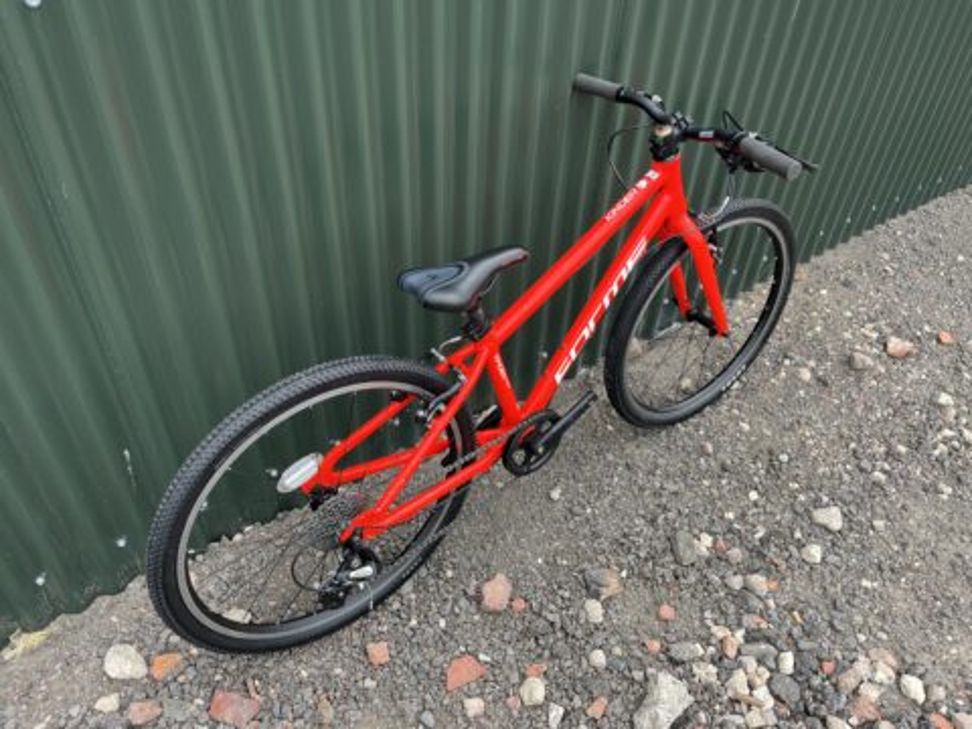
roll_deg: -3.3
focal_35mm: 26
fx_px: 730
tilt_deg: -40.3
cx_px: 486
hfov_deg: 67.3
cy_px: 364
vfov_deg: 53.1
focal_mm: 5.1
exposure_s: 1/487
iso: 50
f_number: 1.6
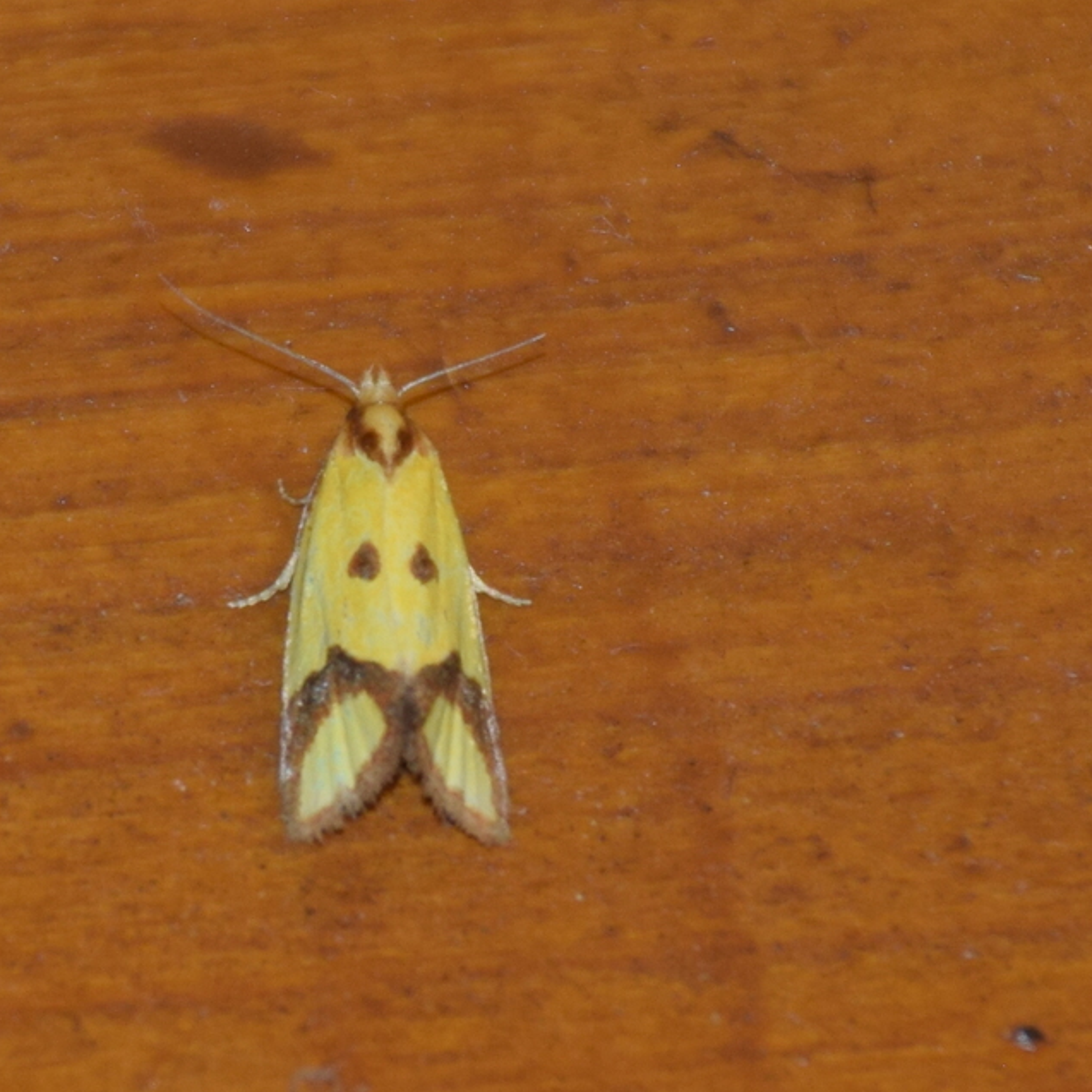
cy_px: 545
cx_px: 379
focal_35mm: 269
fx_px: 9601
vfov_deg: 6.5
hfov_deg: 6.5
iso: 320
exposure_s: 1/60
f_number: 5.6
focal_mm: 140
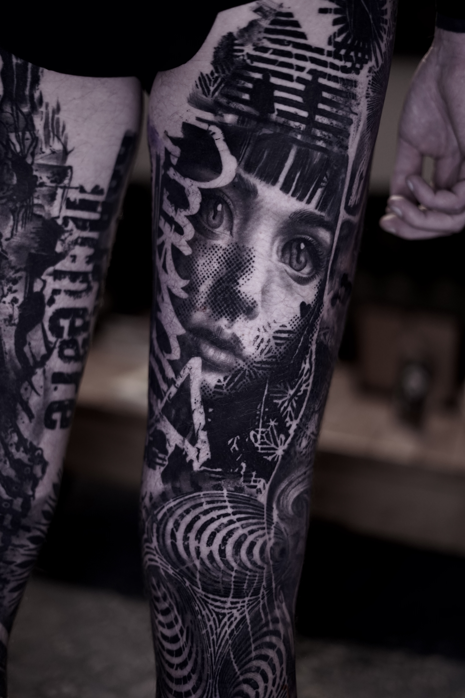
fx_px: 969
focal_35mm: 50
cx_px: 232
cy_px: 349
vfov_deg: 39.6
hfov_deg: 27.0
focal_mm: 50
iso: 1250
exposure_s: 1/80
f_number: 1.8
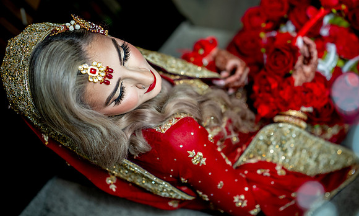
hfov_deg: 30.8
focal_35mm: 67
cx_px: 205
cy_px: 79
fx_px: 650
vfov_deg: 18.8
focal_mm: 57
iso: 800
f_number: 2
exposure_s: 1/200
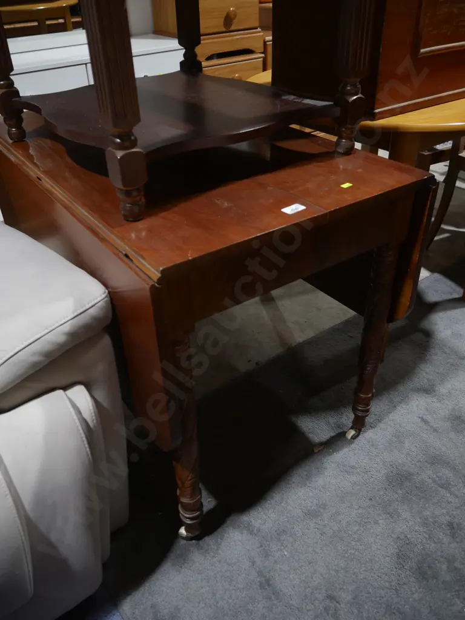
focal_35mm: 28
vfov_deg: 63.4
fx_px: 502
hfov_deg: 49.7
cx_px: 232
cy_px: 310
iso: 320
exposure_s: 1/60
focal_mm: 14
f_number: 3.5
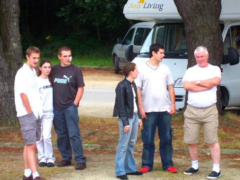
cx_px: 120
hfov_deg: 11.2
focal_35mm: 176
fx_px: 1220
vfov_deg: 8.4
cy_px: 90
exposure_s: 1/180
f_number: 4.9
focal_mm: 30
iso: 140
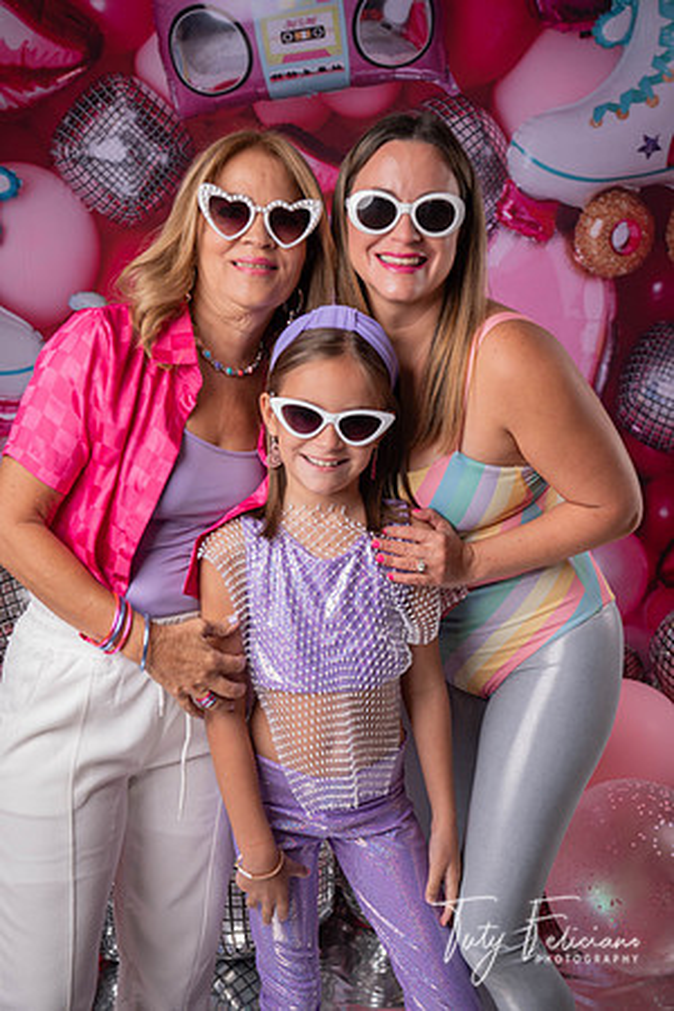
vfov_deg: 42.7
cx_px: 337
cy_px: 506
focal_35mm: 46
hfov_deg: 29.2
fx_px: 1292
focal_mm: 46
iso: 80
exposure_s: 1/125
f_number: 4
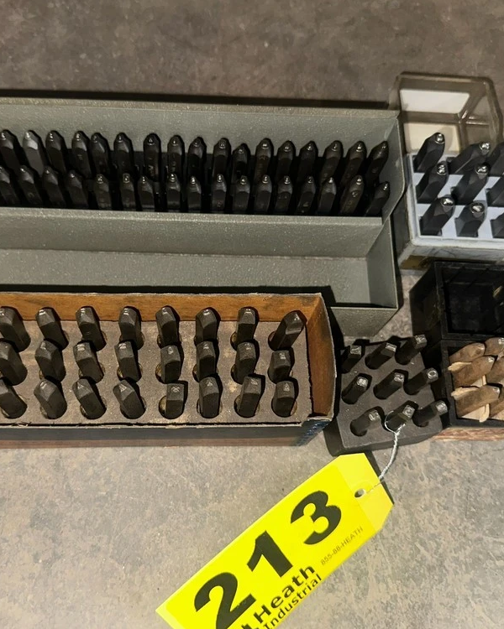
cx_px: 223
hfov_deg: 45.7
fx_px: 597
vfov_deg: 55.7
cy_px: 314
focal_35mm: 32
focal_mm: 6.86
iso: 100
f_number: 1.78
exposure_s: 1/26
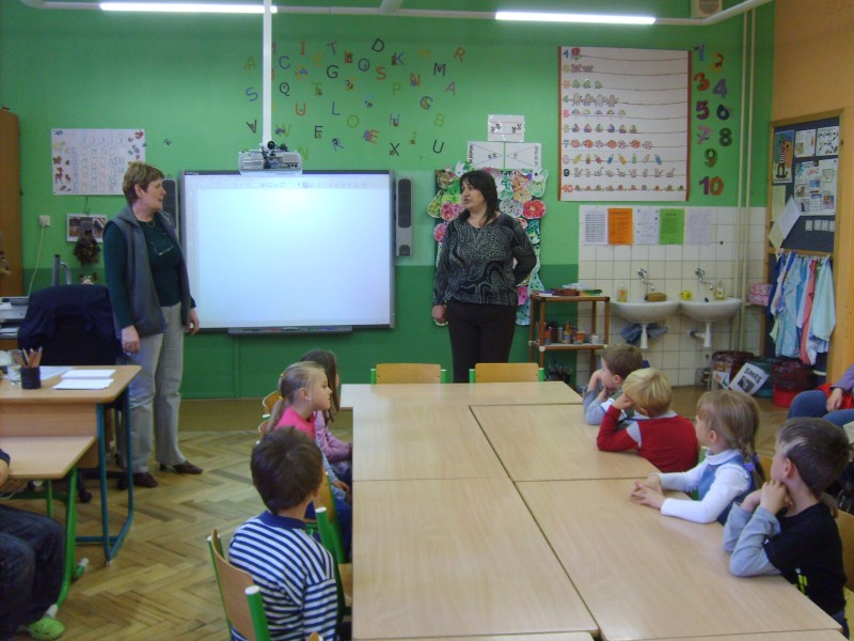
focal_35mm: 35
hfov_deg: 52.6
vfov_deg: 40.7
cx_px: 427
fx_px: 863
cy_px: 320
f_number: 2.8
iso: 140
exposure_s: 1/30
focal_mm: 5.8
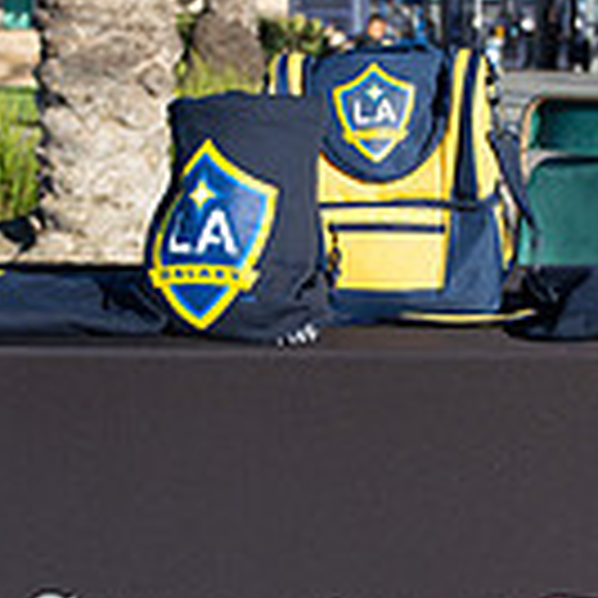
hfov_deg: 19.5
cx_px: 324
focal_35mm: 89
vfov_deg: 19.5
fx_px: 1739
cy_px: 272
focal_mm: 24
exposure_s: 1/1600
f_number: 4
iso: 200
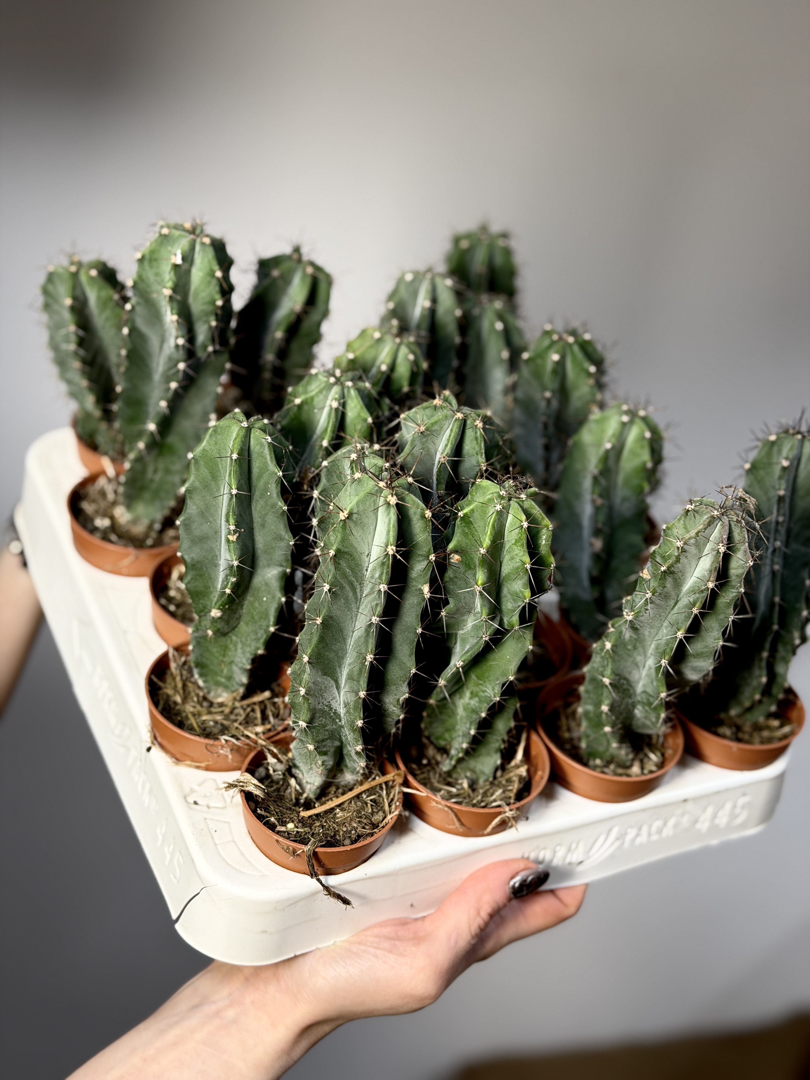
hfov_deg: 30.3
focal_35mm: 48
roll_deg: +0.2
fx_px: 1498
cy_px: 540
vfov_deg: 39.7
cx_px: 405
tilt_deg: -11.1
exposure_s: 1/121
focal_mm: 6.76
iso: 80
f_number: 1.78
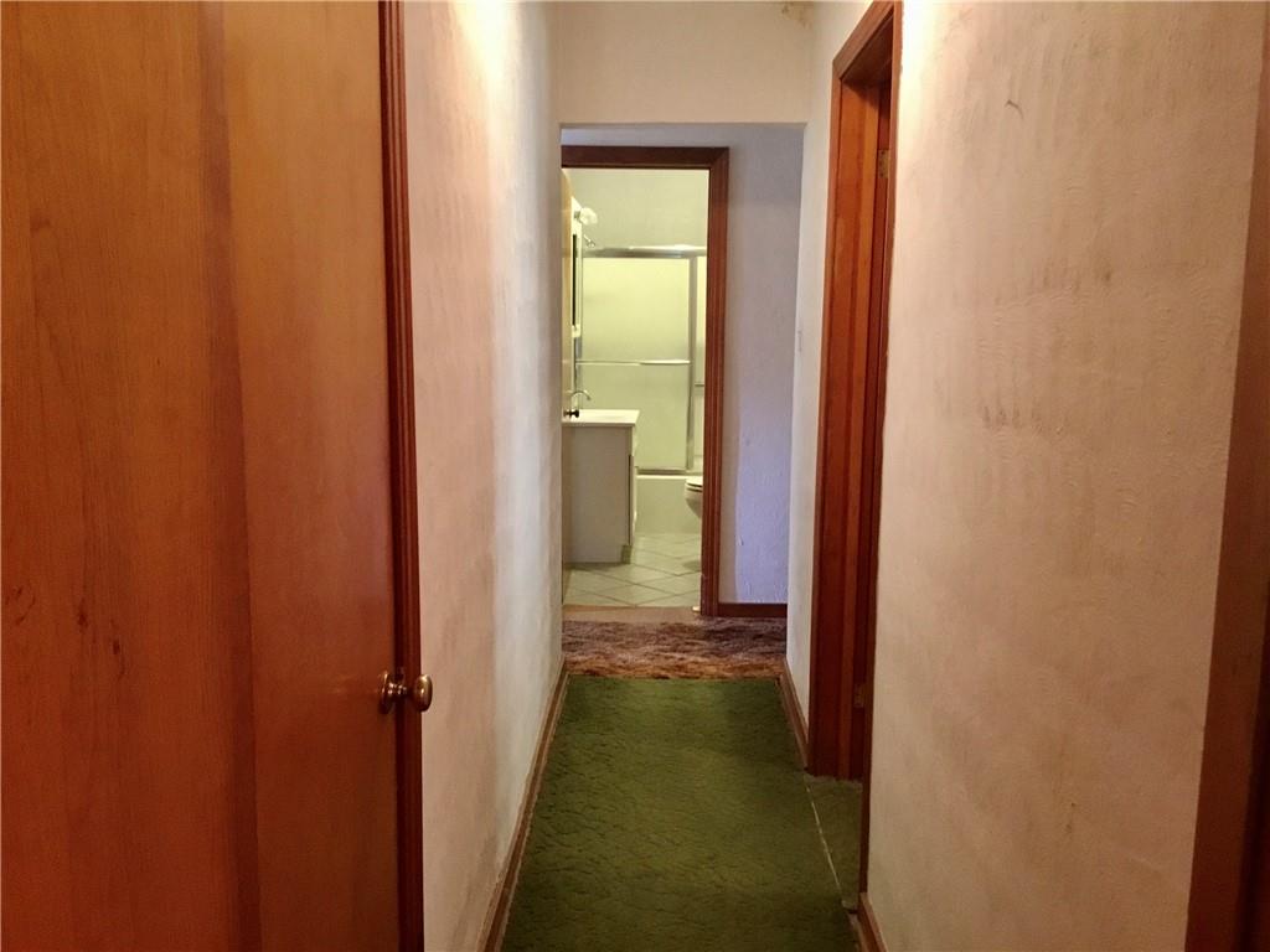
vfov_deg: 45.4
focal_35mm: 31
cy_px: 476
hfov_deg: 58.4
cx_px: 635
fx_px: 1137
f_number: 2.4
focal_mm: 3.3
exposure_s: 1/15
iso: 200
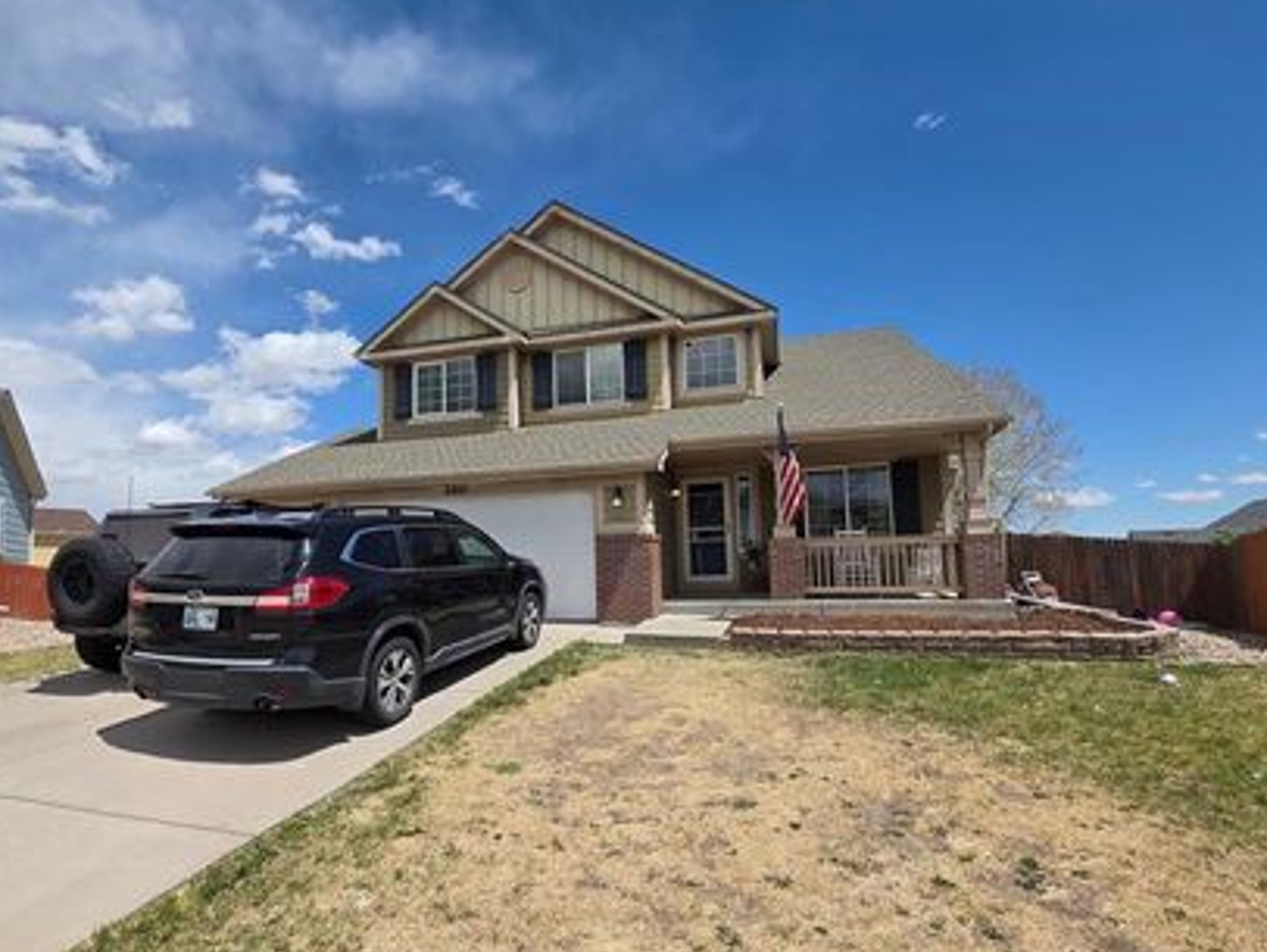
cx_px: 615
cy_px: 520
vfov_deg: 78.0
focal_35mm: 16
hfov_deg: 94.4
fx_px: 586
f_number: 1.9
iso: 40
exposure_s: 1/3220
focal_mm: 2.2
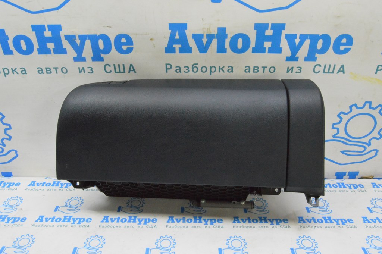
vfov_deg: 43.5
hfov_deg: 62.0
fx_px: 318
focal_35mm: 30
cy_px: 127
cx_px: 191
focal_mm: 20
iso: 6400
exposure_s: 1/15
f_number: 20
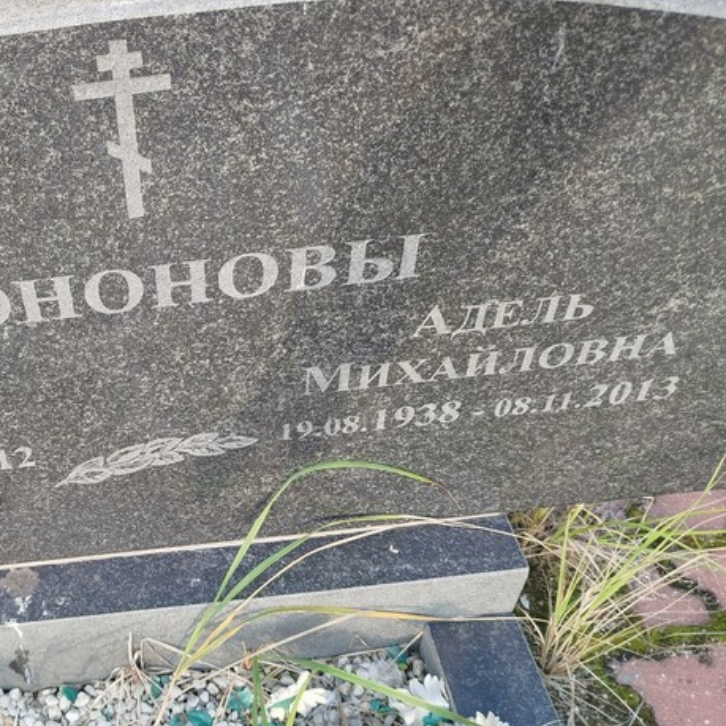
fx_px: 878
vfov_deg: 44.9
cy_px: 391
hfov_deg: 42.2
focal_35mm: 37
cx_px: 112
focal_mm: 5.31
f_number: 1.7
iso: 50
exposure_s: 1/138
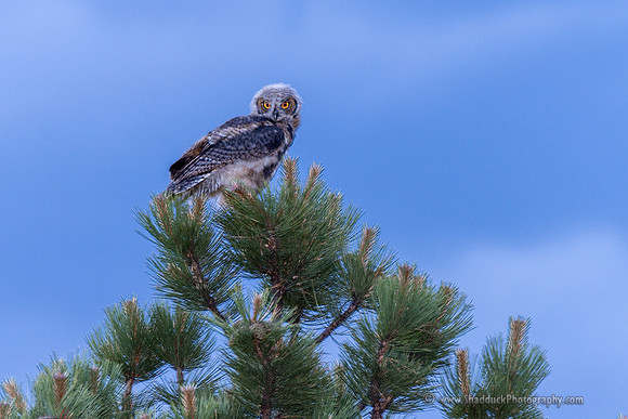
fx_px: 6979
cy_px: 210
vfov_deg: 3.4
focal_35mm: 400
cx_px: 314
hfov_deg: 5.2
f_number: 5.6
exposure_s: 1/1.67
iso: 200
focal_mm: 400
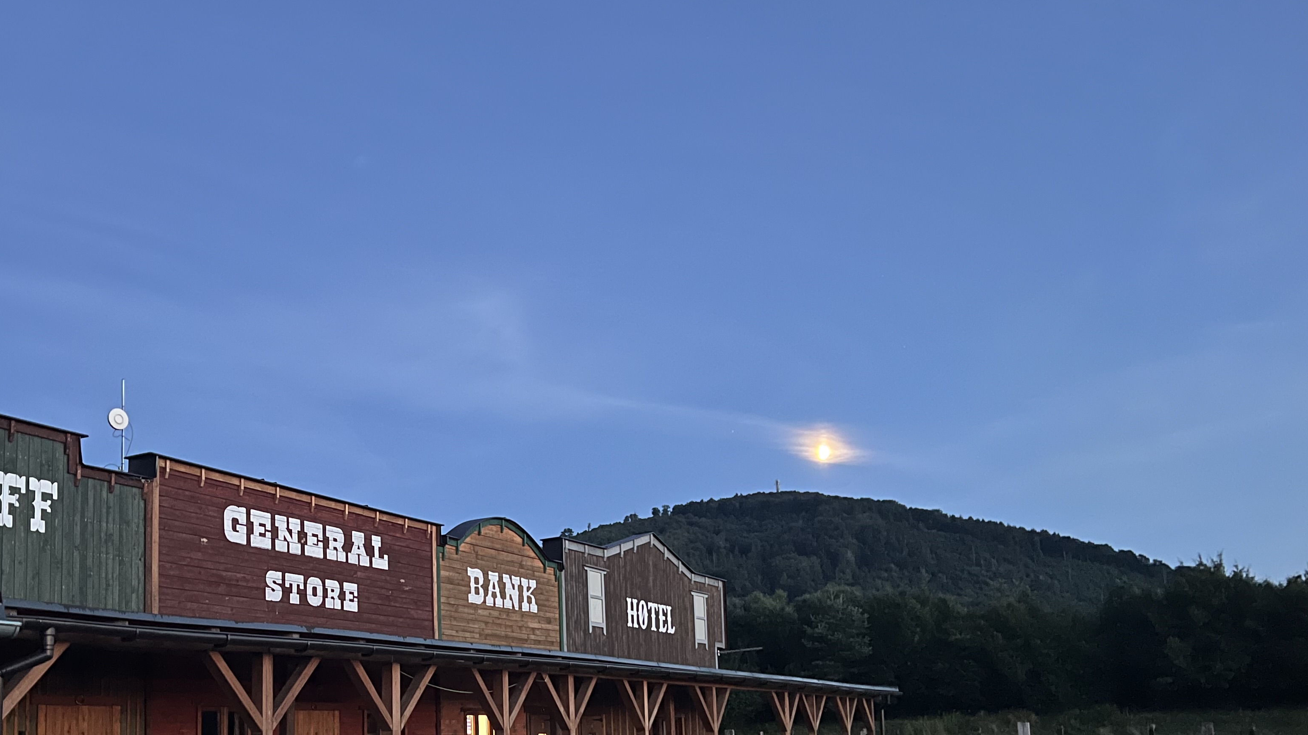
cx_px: 465
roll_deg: +1.6
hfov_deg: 53.2
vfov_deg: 31.3
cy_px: 577
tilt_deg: +6.5
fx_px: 1283
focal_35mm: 37
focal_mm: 5.7
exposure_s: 1/25
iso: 1000
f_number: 1.5
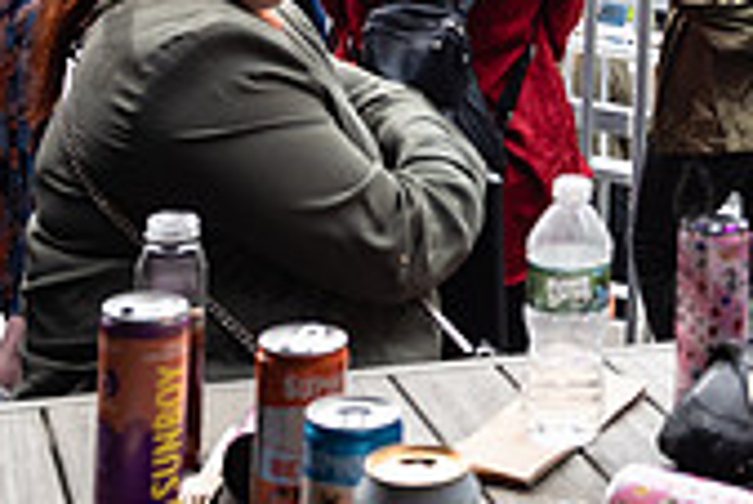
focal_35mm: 96
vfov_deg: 13.6
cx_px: 691
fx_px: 2010
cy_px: -203
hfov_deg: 20.7
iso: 640
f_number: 4.5
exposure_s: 1/200
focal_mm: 28
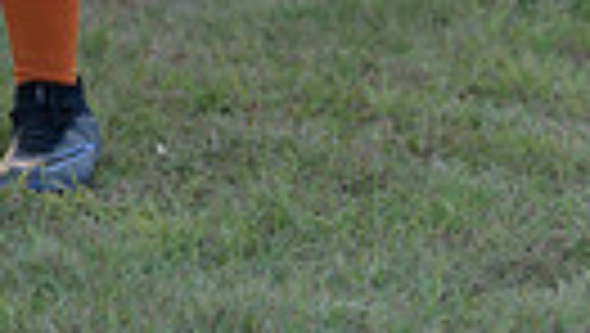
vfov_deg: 3.4
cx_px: -113
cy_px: -515
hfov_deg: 6.0
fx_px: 5591
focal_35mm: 357
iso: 160
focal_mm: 77
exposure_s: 1/400
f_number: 2.8
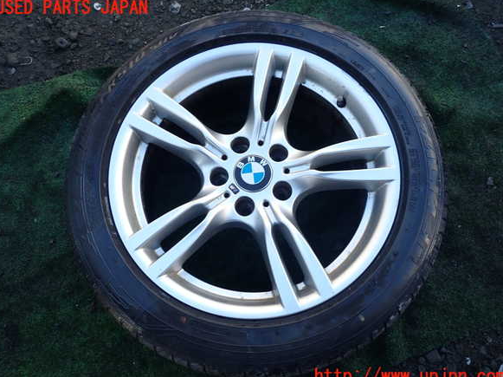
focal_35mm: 31
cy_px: 192
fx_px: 450
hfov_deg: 58.4
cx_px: 250
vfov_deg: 45.4
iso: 100
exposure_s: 1/100
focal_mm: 5.4
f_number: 3.2
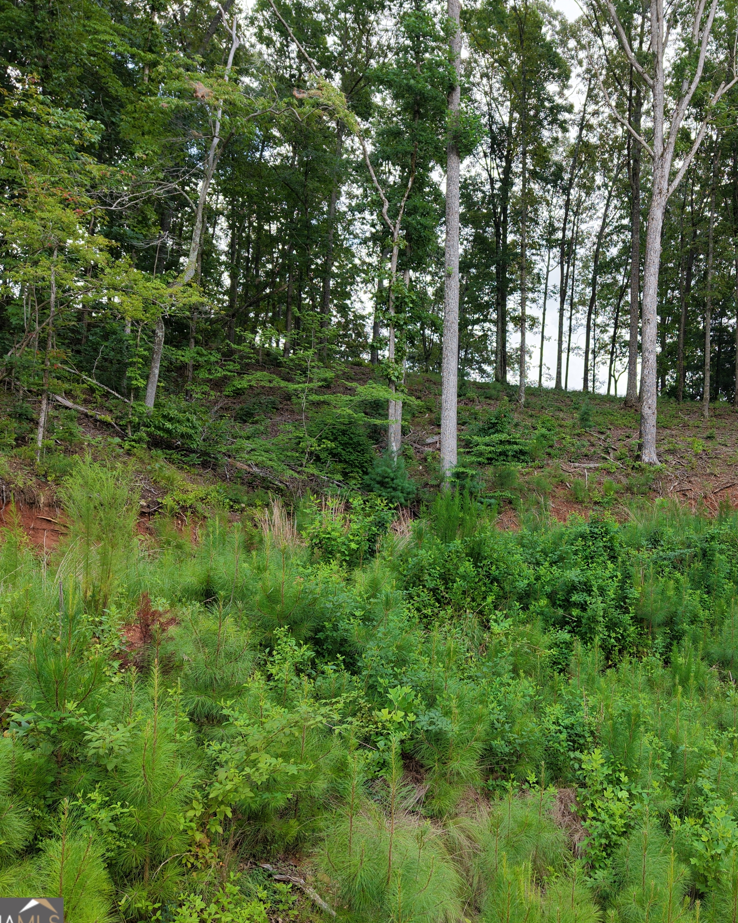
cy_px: 472
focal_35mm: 32
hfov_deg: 44.3
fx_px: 874
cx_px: 552
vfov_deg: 55.7
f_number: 1.8
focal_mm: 8.67
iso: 100
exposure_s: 1/400
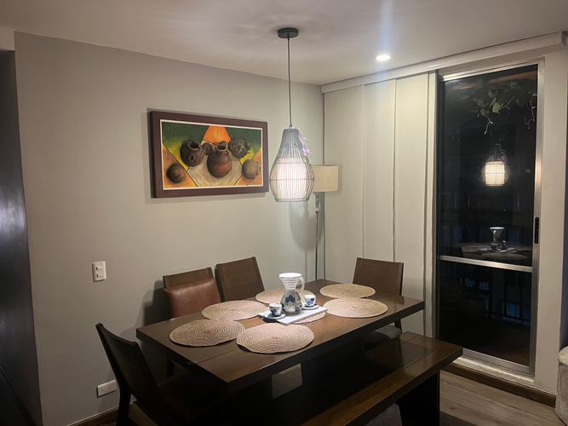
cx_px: 284
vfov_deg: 53.0
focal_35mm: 26
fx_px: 427
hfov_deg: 67.3
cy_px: 213
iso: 400
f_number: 1.6
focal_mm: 5.1
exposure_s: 1/40
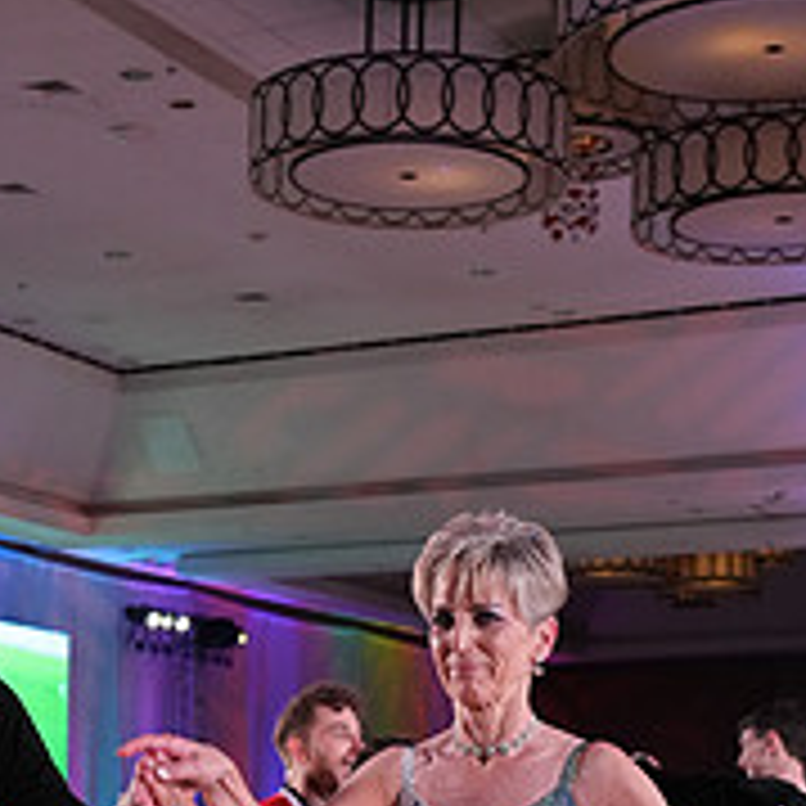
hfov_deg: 19.0
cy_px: 982
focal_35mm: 91
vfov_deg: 18.1
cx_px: 241
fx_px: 2397
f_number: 4
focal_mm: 33
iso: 2500
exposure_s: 1/500
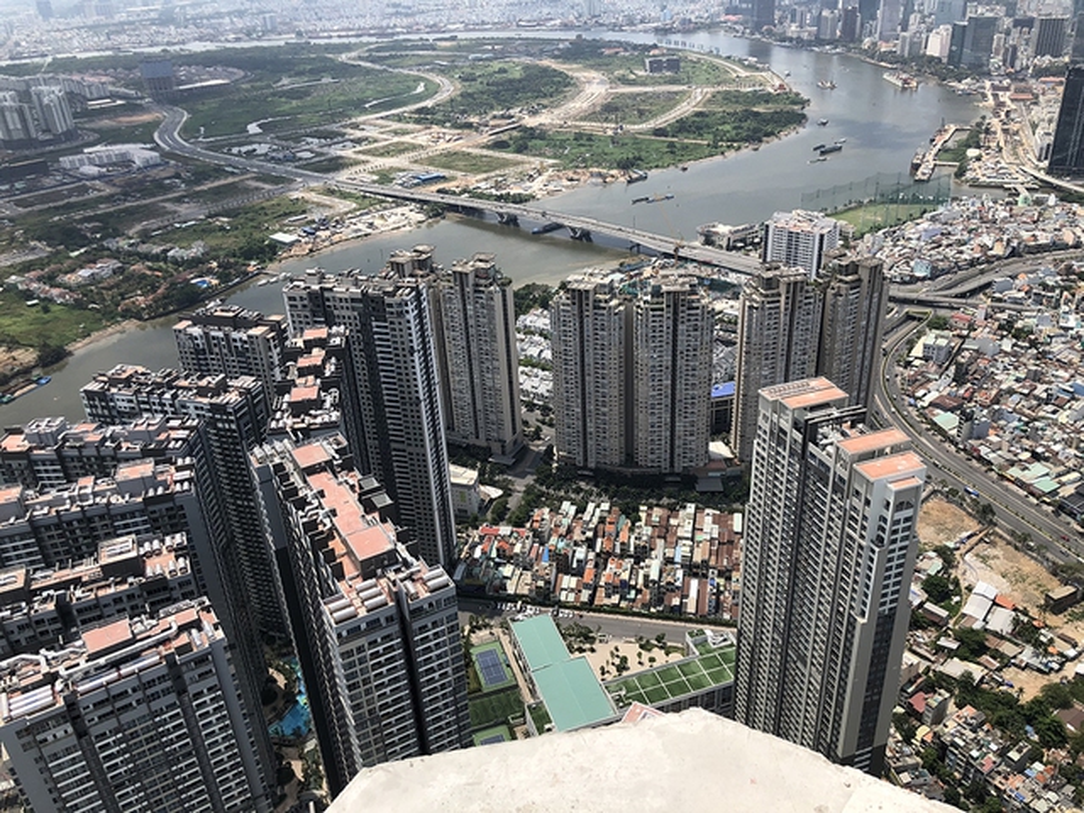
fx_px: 877
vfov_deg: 49.7
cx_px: 542
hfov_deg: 63.4
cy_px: 406
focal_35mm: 28
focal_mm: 4
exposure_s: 1/2525
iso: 20
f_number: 1.8
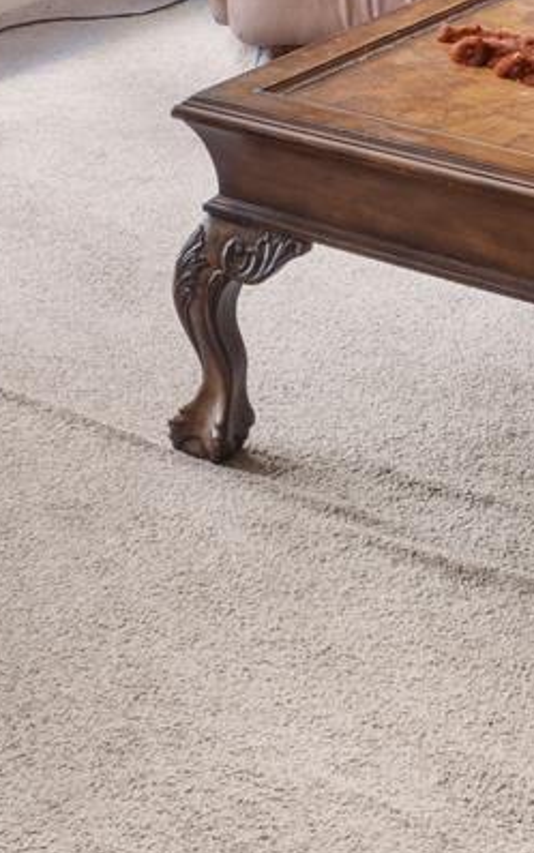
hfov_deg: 13.5
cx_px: 6
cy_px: -554
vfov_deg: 18.3
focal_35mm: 96
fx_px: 2234
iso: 200
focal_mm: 10
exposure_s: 1/2.5
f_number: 9
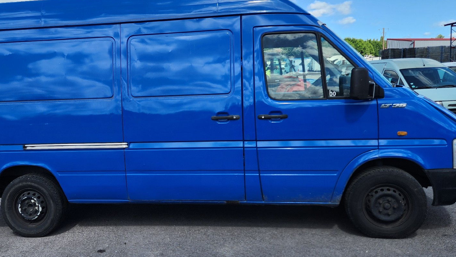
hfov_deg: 57.8
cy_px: 126
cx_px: 195
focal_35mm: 34
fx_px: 411
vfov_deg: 34.7
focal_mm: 5.4
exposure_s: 1/1000
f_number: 1.8
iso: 20
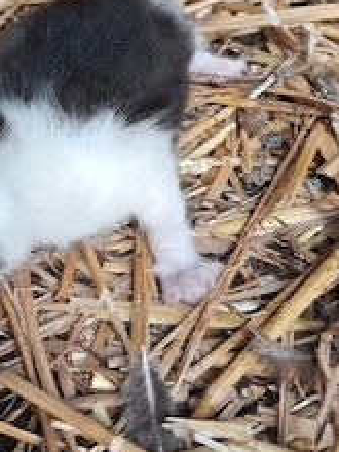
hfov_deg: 29.4
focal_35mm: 49
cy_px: 138
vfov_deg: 38.3
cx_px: 109
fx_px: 640
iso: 320
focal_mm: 4
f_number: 1.8
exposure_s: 1/60.2
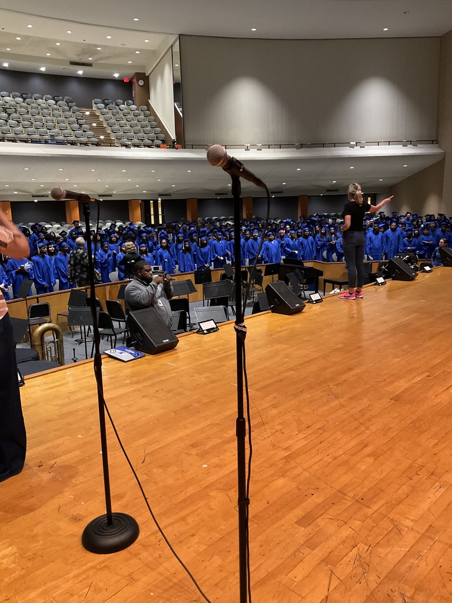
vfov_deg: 61.7
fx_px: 505
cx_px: 226
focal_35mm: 29
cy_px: 302
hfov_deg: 48.2
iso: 250
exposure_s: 1/30
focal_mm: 3
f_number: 1.8
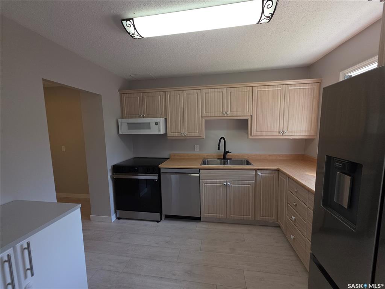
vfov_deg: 89.9
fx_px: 145
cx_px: 192
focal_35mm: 13
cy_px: 144
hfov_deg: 106.2
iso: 40
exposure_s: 1/60
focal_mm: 2.2
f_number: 1.9
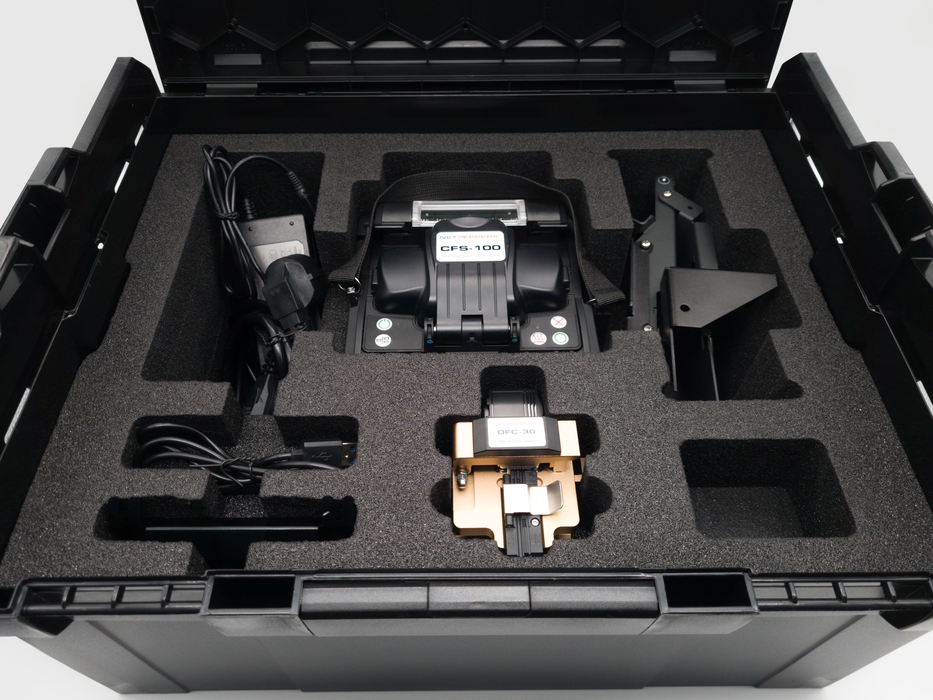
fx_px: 701
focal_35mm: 26
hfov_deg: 67.3
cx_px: 466
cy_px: 350
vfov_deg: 53.1
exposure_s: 1/90
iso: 50
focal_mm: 5.4
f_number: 1.8
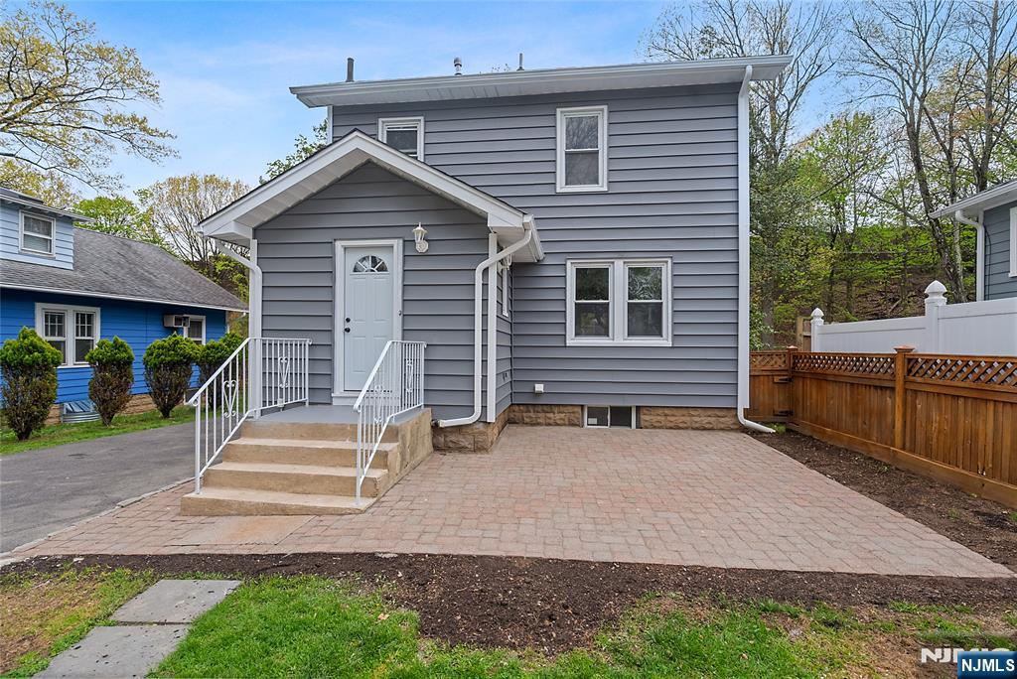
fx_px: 452
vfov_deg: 73.8
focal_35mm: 16
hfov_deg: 96.7
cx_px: 508
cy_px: 340
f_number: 8
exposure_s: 1/40
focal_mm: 16
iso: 100
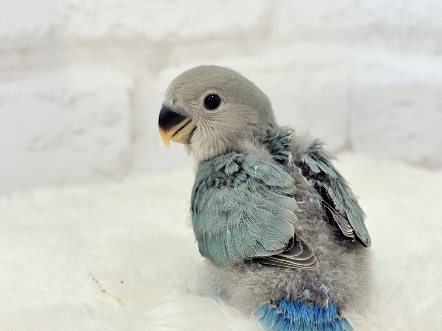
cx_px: 219
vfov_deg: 27.5
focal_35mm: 53
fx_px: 677
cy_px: 166
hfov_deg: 36.2
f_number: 1.6
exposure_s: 1/100
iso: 64
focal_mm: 5.96
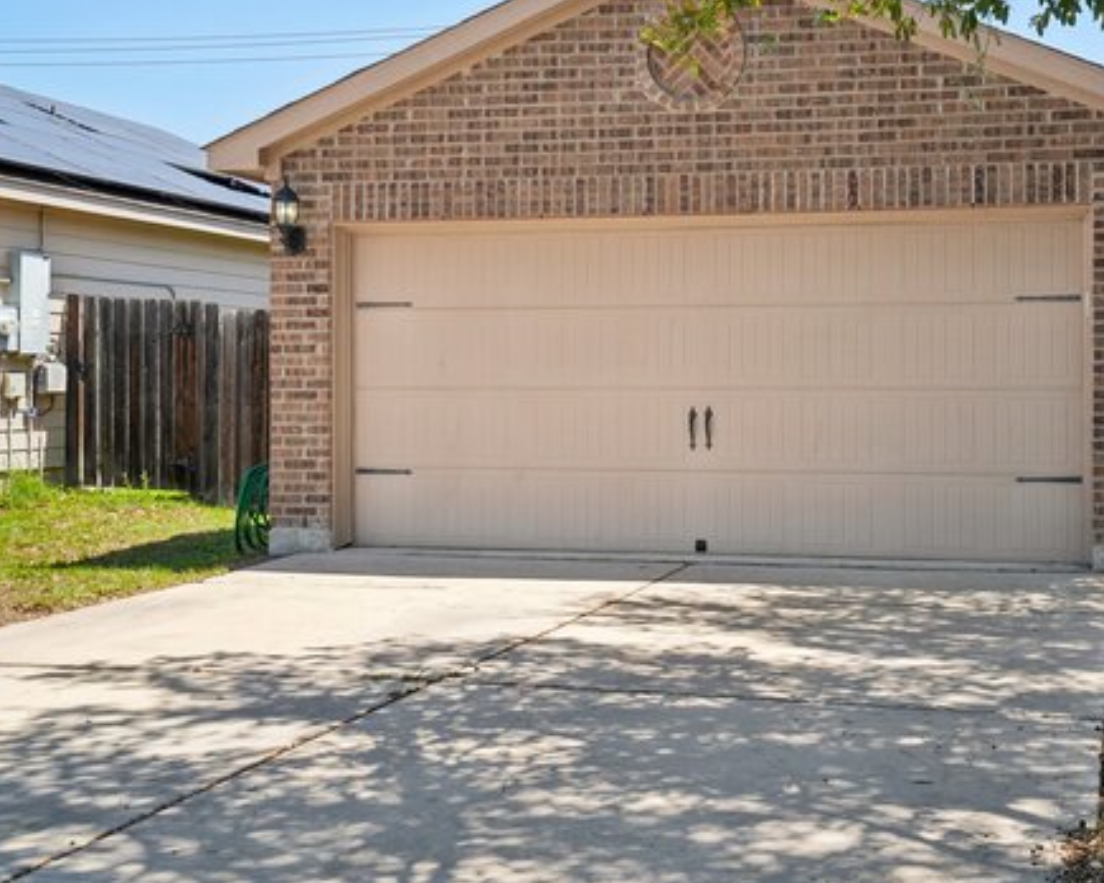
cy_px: 359
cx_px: 782
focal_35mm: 47
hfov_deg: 38.8
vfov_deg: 32.0
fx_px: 1536
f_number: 8
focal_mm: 34
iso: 200
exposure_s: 1/125
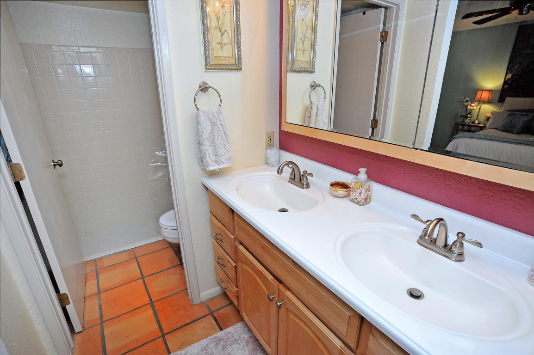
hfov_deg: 90.0
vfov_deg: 67.3
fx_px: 267
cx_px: 267
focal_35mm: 18
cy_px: 178
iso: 800
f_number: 11
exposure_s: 1/30
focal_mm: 18
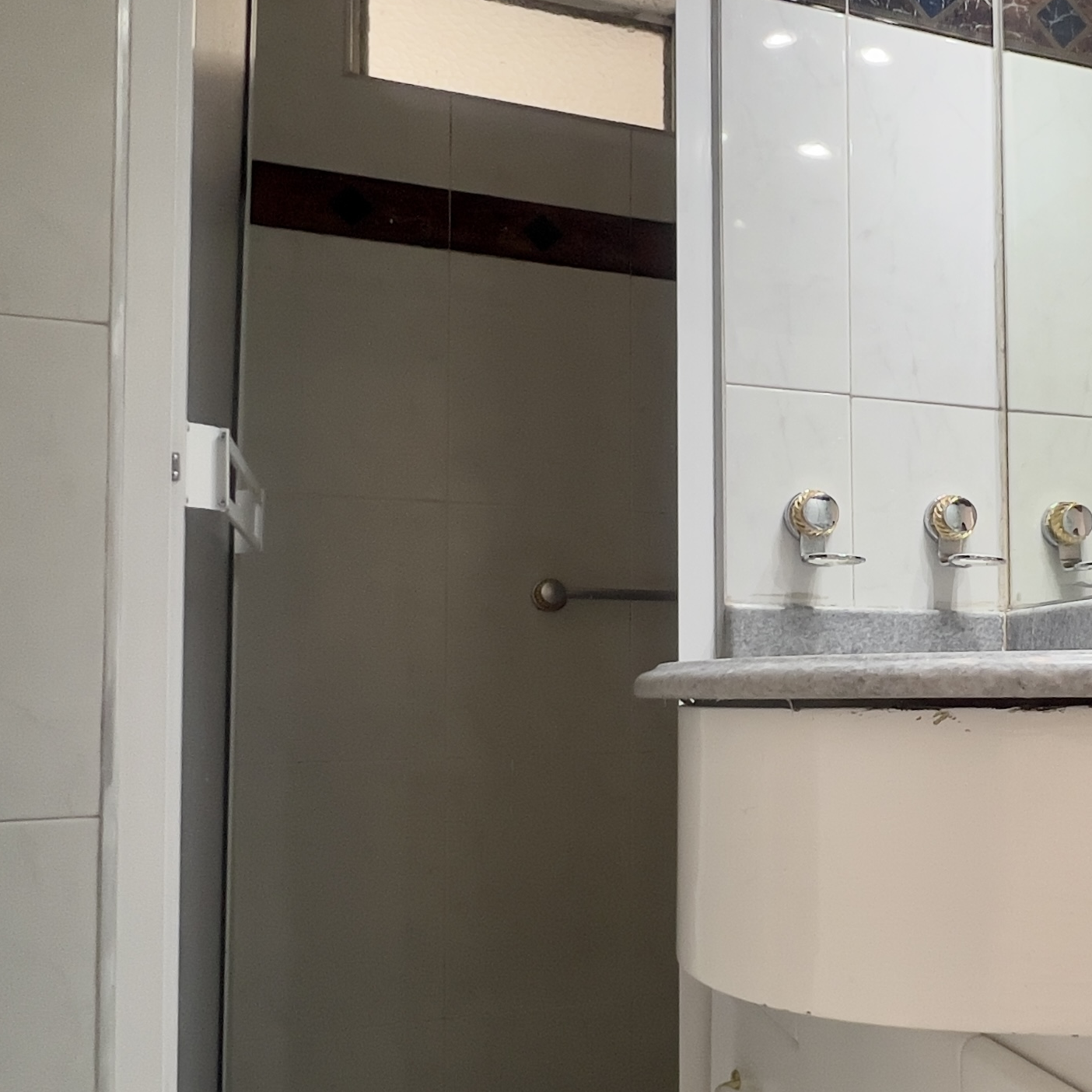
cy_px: 642
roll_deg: +1.0
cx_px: 1011
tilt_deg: +2.2
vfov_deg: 49.5
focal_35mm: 33
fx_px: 1178
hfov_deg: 44.6
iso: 200
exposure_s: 1/99
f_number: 1.8
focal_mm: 1.57
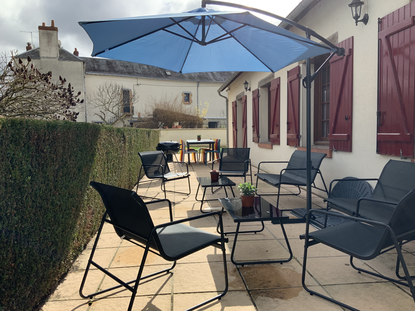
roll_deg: +1.2
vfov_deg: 48.2
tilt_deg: -5.3
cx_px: 208
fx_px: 348
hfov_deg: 61.7
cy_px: 156
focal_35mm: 29
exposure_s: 1/1412
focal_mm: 3
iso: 16
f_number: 1.8
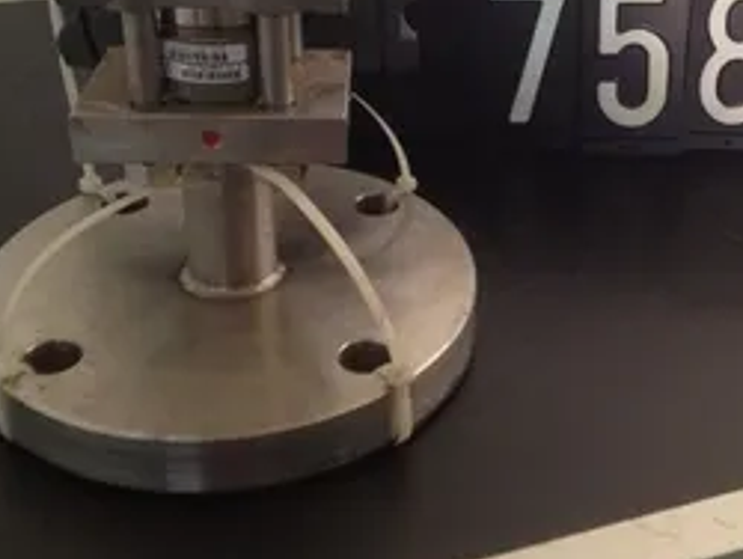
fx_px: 1203
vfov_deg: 25.8
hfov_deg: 34.0
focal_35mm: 56
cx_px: 487
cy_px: 131
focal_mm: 4.28
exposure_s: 1/20
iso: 100
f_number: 2.4
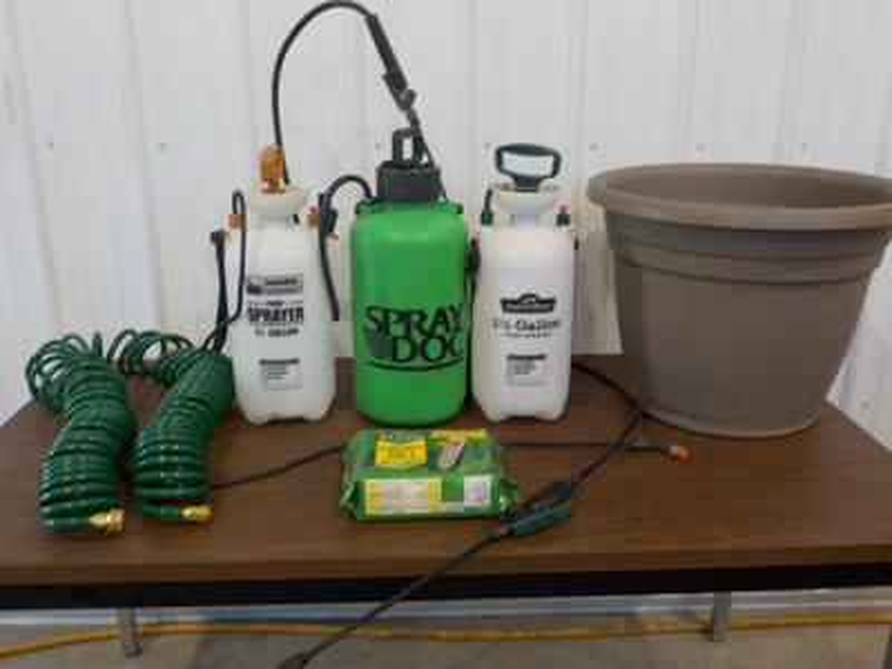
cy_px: 334
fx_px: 773
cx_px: 446
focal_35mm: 30
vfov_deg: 46.8
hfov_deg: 60.0
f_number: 3.3
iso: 160
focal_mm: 4.1
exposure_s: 1/30
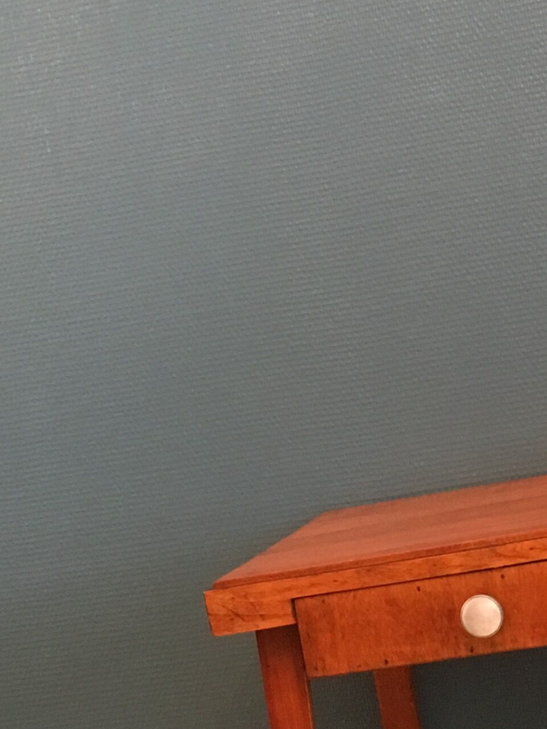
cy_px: 350
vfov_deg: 21.5
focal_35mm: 91
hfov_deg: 16.0
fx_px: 1917
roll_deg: +10.6
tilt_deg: -2.2
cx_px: 505
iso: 200
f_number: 2.2
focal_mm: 4.15
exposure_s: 1/20
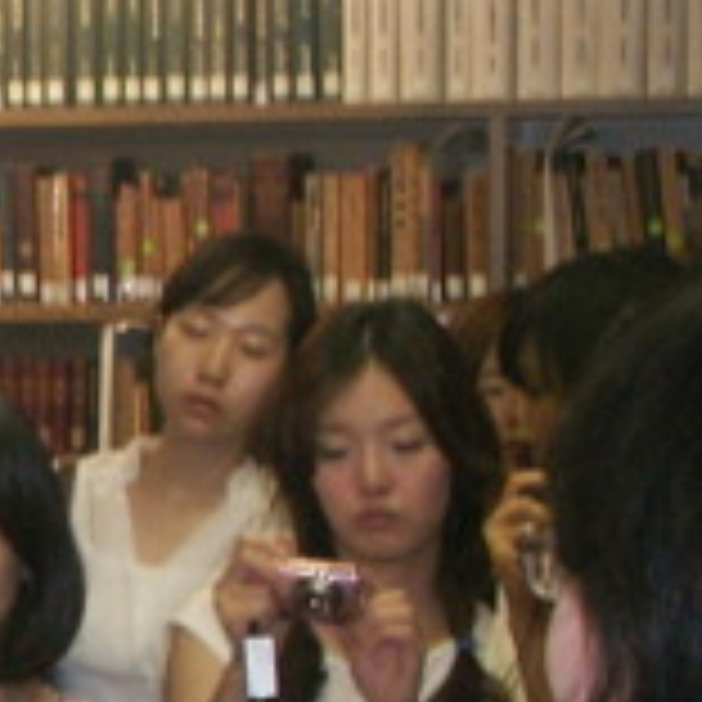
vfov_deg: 10.4
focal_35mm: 168
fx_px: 3855
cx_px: -878
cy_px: 536
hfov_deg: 9.5
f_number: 3.5
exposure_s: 1/40
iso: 100
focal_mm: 7.7
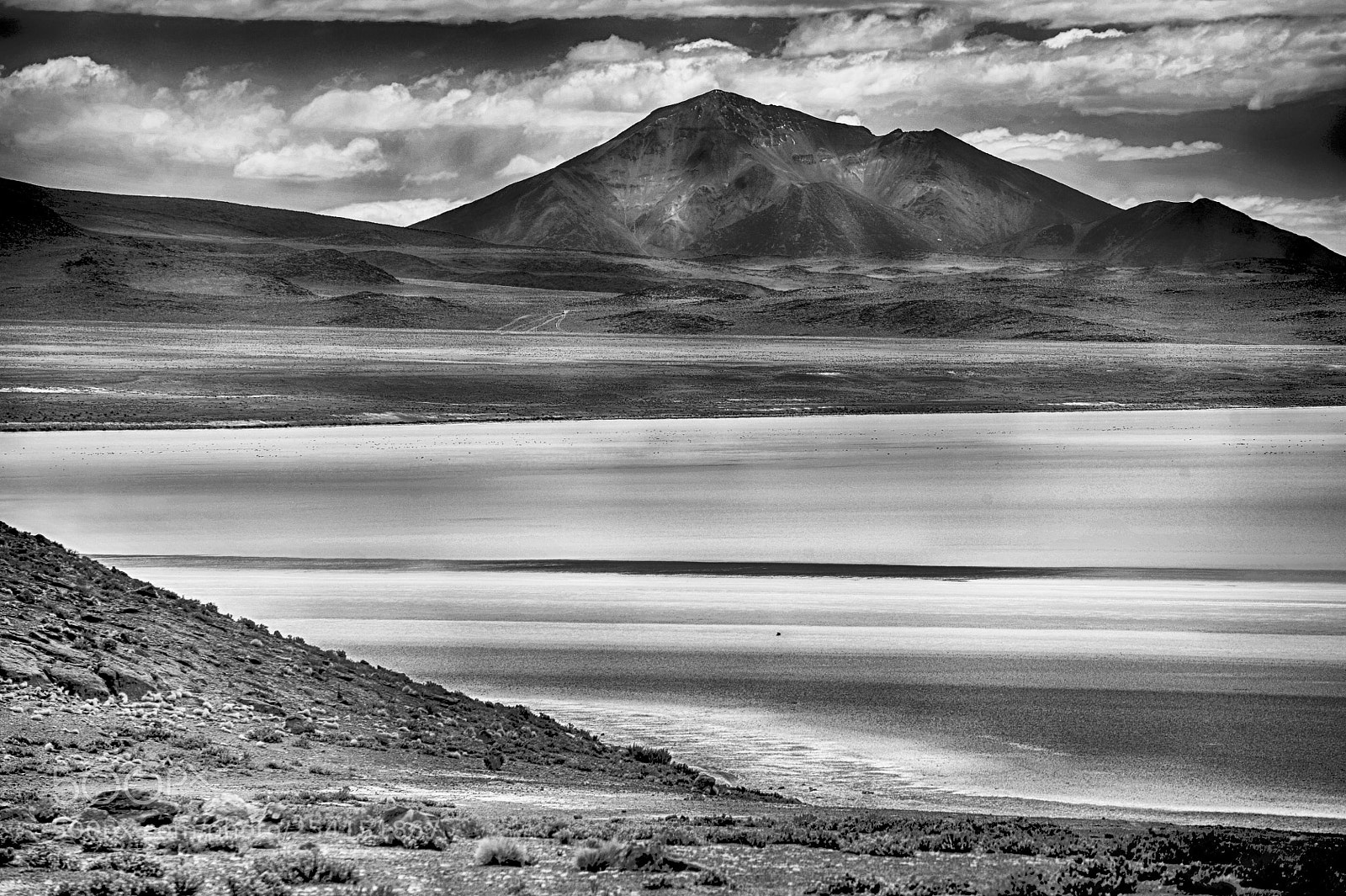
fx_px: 5792
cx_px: 673
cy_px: 448
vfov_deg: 8.8
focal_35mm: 155
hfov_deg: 13.3
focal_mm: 155
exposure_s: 1/1000
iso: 250
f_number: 10
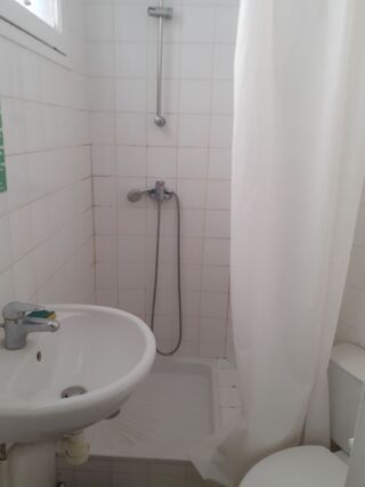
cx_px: 182
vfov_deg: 65.3
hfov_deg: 51.3
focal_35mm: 27
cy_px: 244
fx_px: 380
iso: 160
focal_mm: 3.6
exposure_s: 1/50
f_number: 1.9
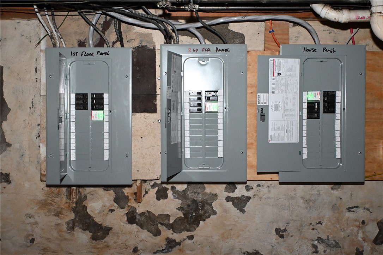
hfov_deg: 48.7
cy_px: 128
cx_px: 192
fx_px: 423
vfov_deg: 33.6
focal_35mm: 40
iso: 3200
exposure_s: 1/60
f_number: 5.6
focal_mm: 26.5
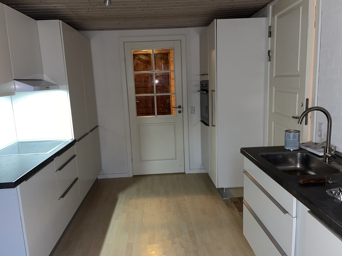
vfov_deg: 51.3
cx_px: 167
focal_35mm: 27
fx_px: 267
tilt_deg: -9.5
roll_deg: +3.1
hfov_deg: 65.3
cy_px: 131
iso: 64
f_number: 1.6
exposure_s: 1/4
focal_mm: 4.2
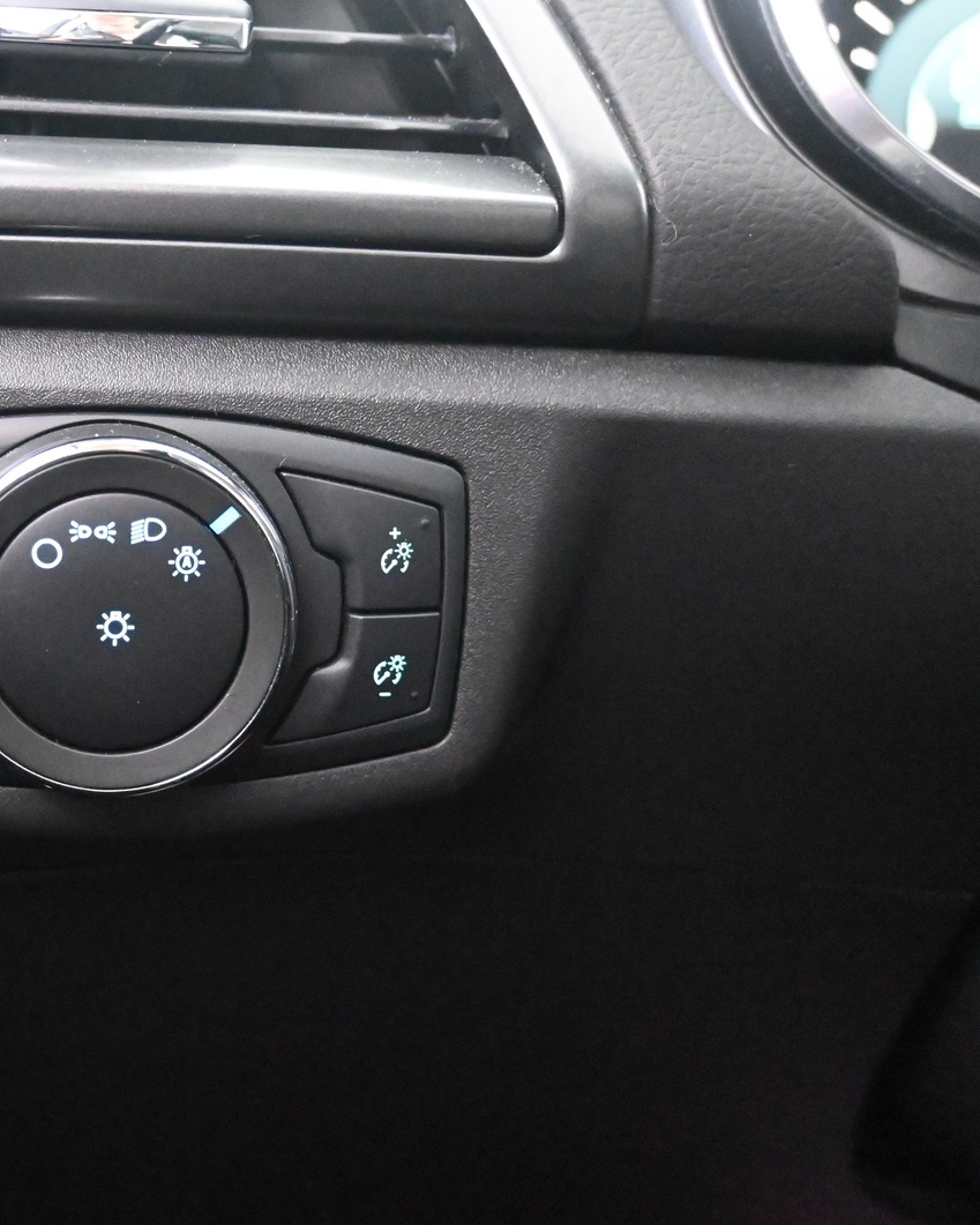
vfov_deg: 41.9
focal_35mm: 44
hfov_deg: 32.5
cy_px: 605
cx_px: 105
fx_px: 1598
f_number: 3.8
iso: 16000
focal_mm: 20.5
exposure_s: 1/30
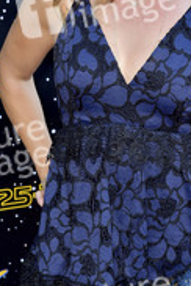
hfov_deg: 10.8
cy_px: 80
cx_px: 142
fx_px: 1011
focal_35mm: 127
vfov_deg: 16.1
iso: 500
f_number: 6.3
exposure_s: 1/320
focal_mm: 58
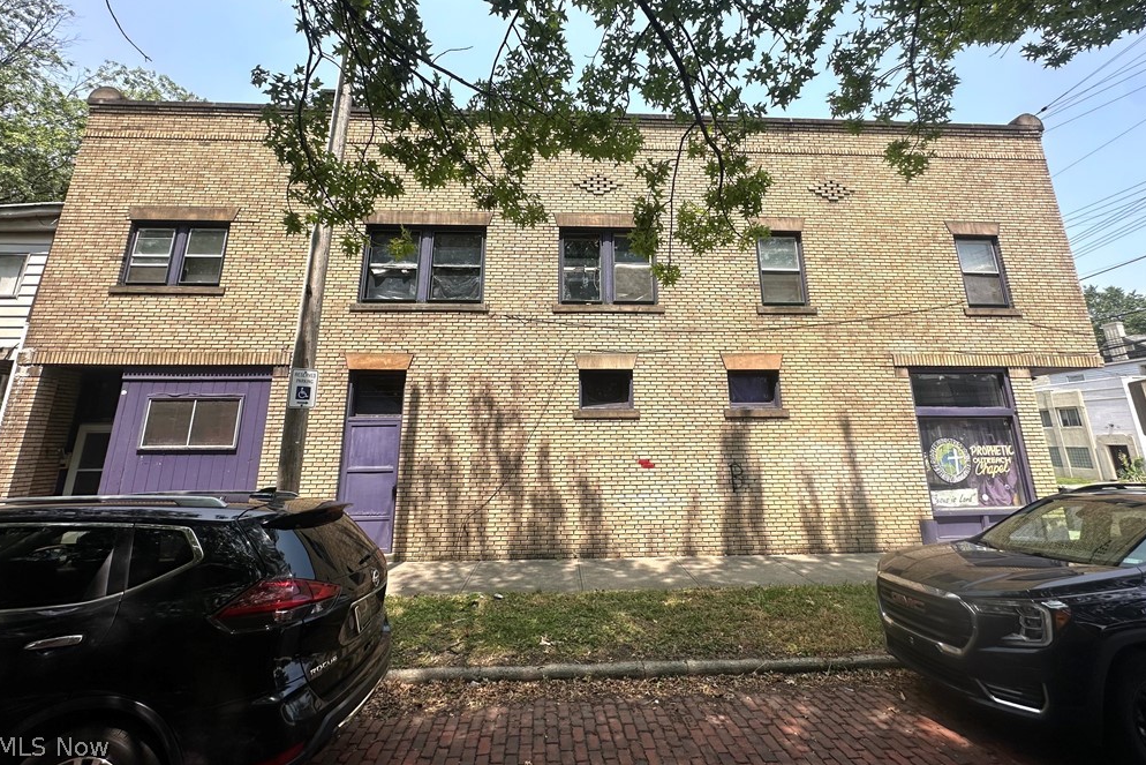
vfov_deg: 76.8
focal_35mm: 15
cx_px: 580
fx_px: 478
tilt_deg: +15.7
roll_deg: +0.5
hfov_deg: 100.4
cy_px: 323
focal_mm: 2.22
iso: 40
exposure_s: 1/895
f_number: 2.2
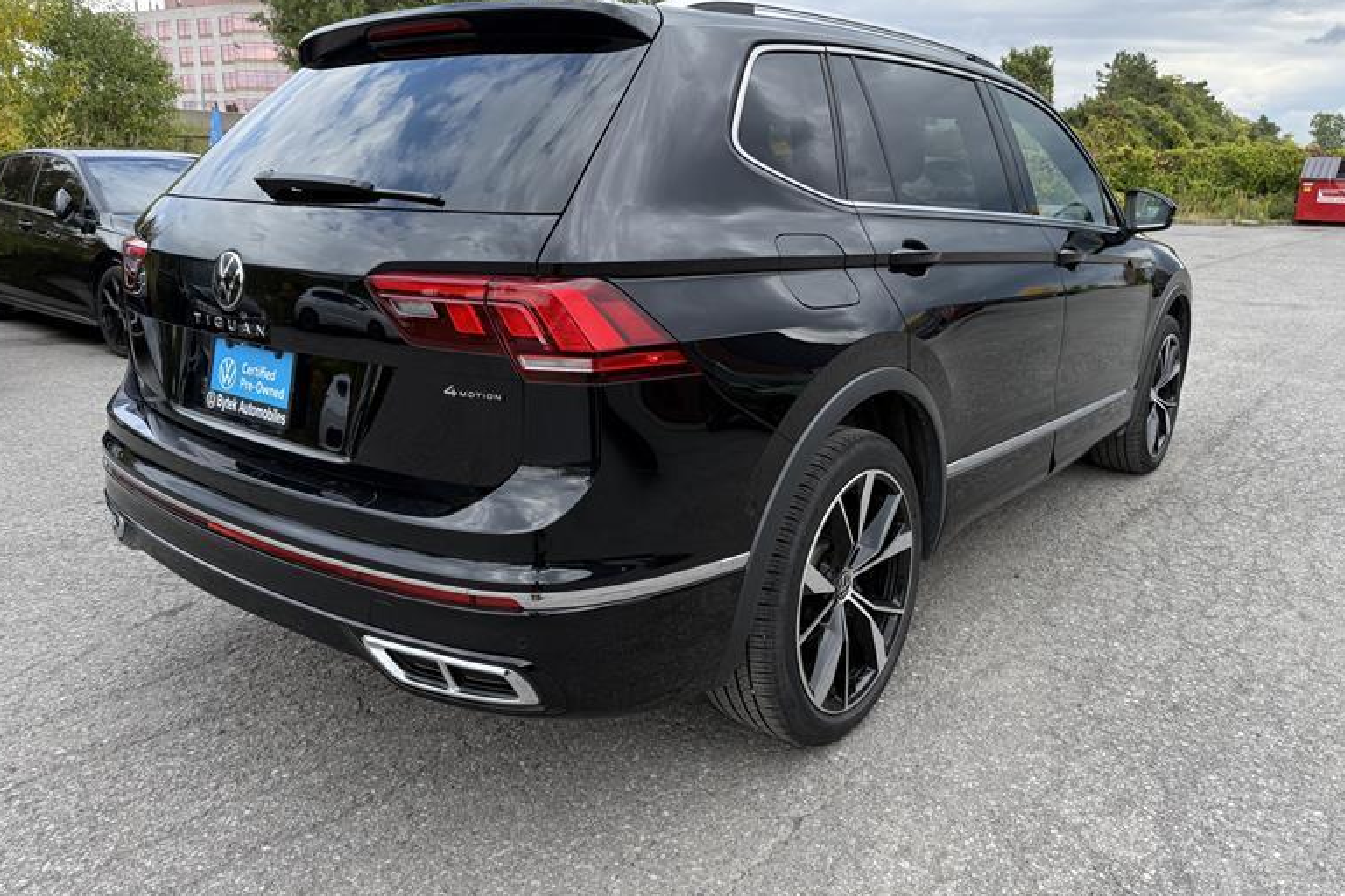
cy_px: 376
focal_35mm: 26
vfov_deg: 49.4
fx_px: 971
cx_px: 678
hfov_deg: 69.4
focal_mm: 6.76
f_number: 1.78
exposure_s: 1/1337
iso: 100
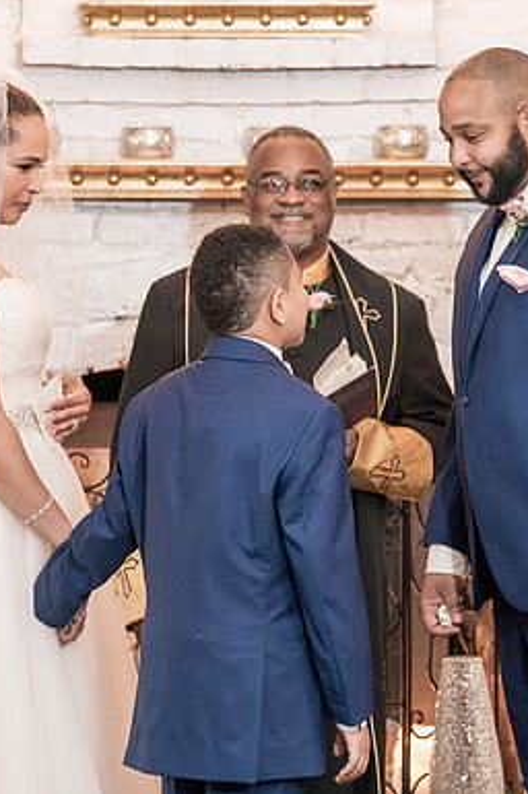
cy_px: 364
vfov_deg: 8.7
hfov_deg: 5.8
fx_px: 5223
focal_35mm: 237
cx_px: 326
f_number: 4
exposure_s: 1/100
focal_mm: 144
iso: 2000
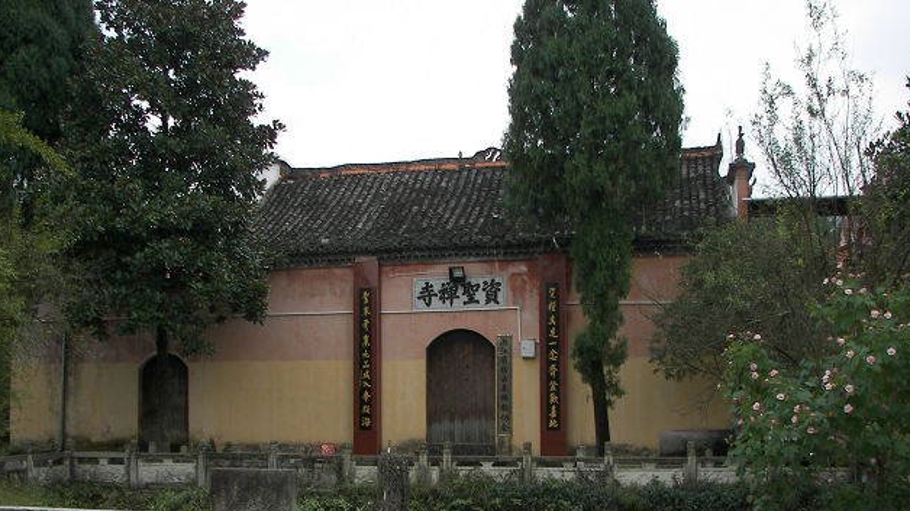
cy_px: 324
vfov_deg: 29.6
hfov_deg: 50.5
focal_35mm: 40
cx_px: 456
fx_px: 965
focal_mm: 6
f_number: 2.8
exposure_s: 1/320
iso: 50
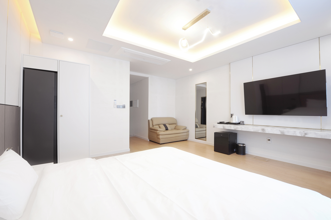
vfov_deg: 81.1
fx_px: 129
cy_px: 110
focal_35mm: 14
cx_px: 166
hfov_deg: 104.3
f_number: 6.3
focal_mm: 14
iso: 400
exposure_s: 1/15
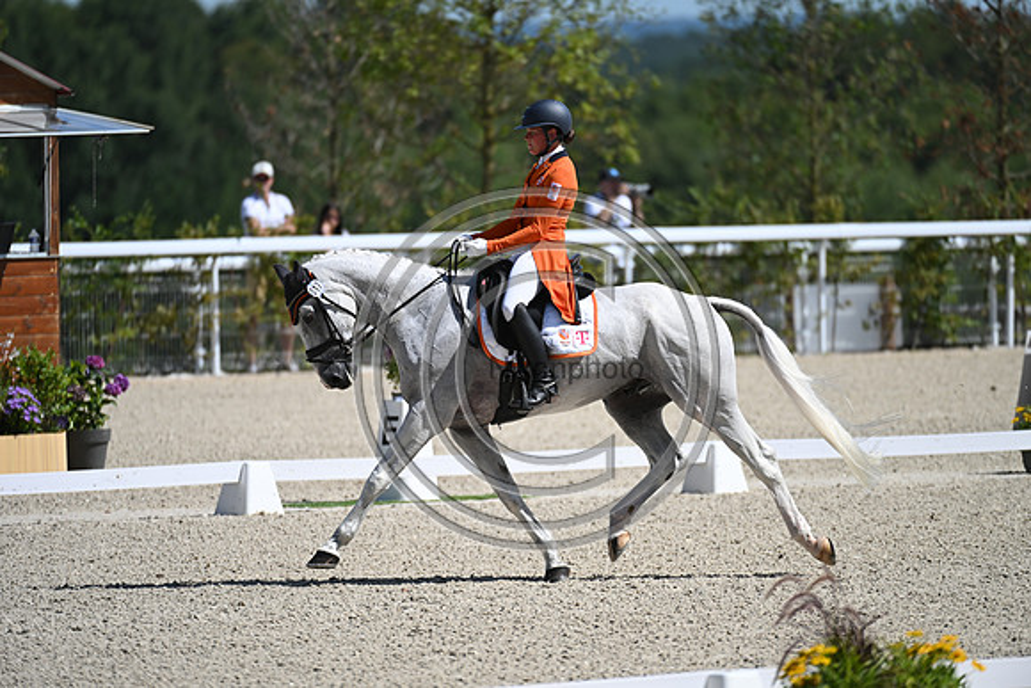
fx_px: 11458
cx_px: 516
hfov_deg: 5.2
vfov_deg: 3.4
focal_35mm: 400
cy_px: 344
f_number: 4.5
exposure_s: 1/1600
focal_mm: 400
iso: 180
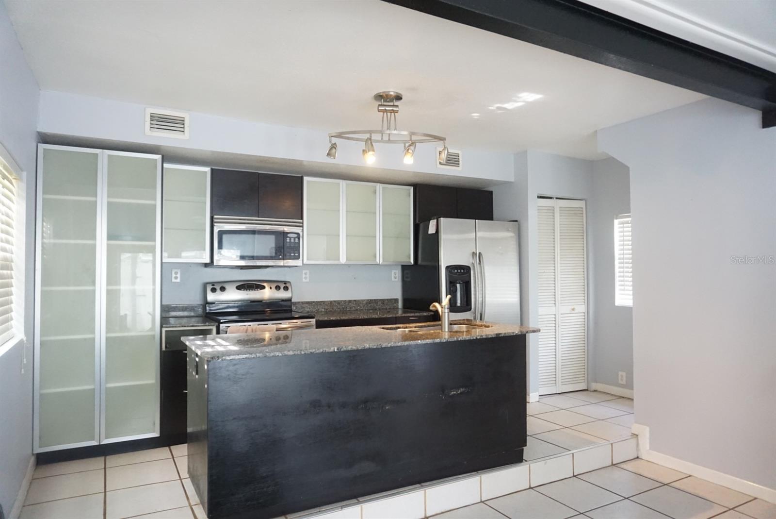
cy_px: 260
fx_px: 518
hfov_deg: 73.7
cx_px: 388
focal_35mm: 24
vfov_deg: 53.2
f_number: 3.5
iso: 3200
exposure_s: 1/80
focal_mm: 16
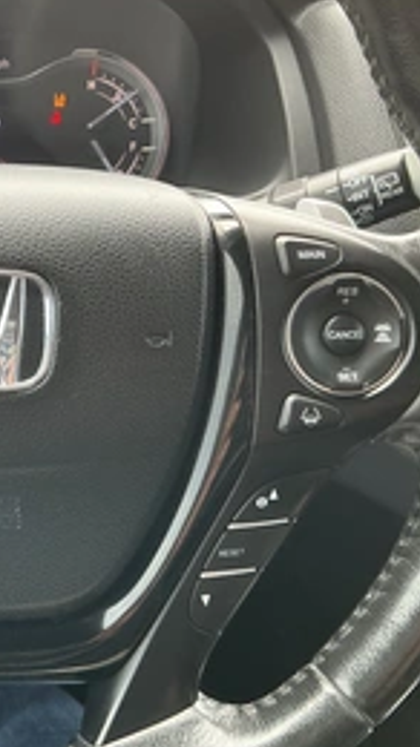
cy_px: 348
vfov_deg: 43.7
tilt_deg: -27.0
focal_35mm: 47
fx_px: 932
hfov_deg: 23.8
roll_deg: +1.8
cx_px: -37
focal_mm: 3
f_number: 1.8
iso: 64
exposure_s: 1/60
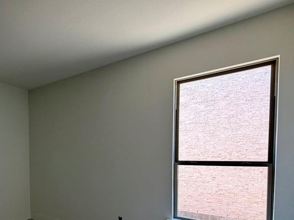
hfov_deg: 64.3
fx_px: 204
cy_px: 162
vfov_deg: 54.4
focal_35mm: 24
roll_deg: +1.6
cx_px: 53
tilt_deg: -2.6
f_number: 2.2
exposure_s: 1/121
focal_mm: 2.22
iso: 125
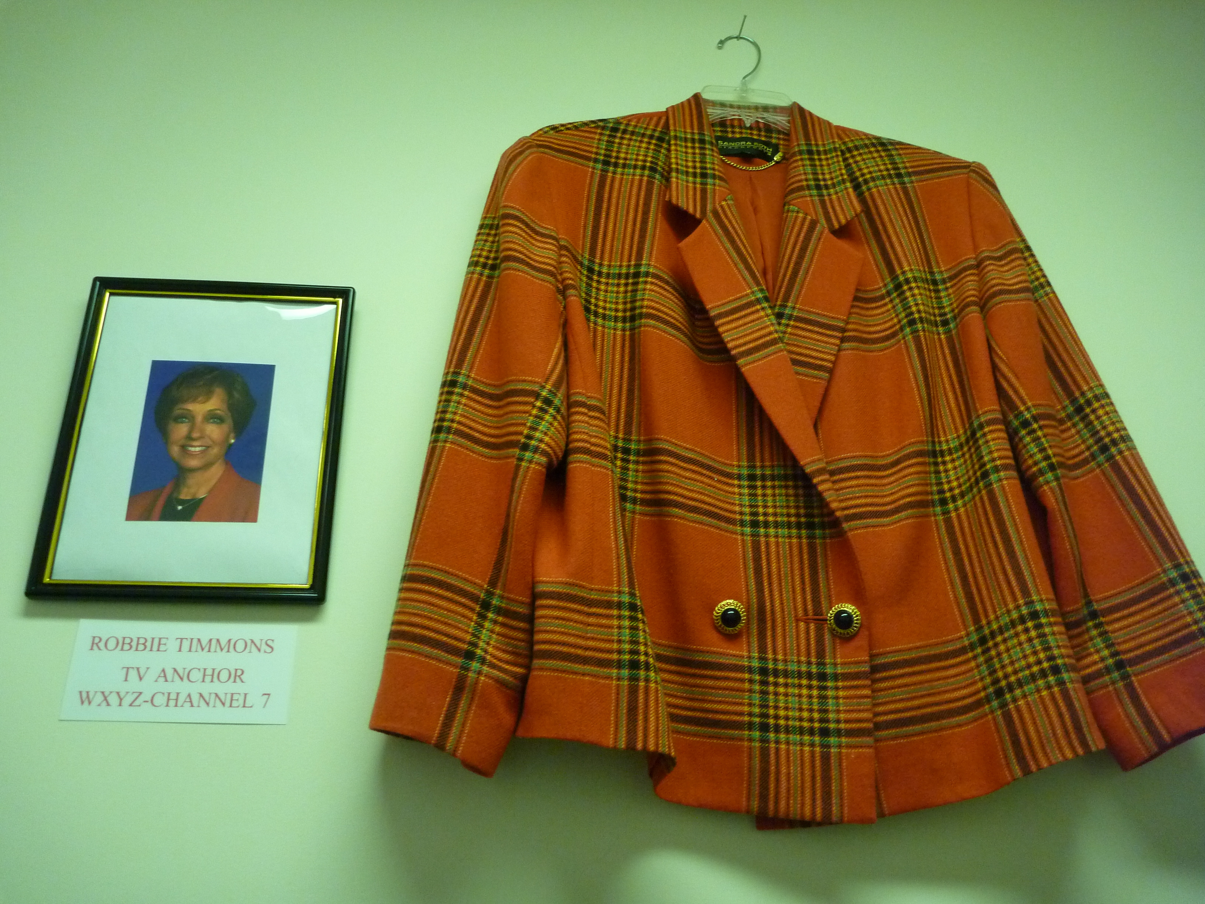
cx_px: 602
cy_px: 452
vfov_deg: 49.7
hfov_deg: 63.4
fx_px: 975
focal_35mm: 28
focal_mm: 4.9
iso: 320
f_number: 3.3
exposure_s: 1/30
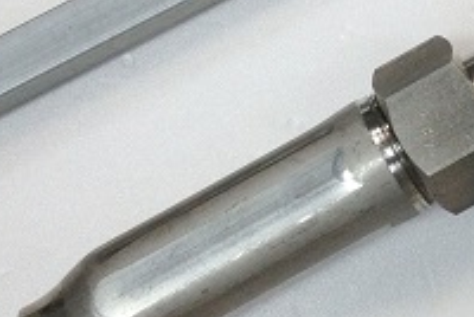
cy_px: 151
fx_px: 1437
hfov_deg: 17.9
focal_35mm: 109
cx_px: 562
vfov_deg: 12.6
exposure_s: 1/120
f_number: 2.4
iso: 80
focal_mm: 4.28
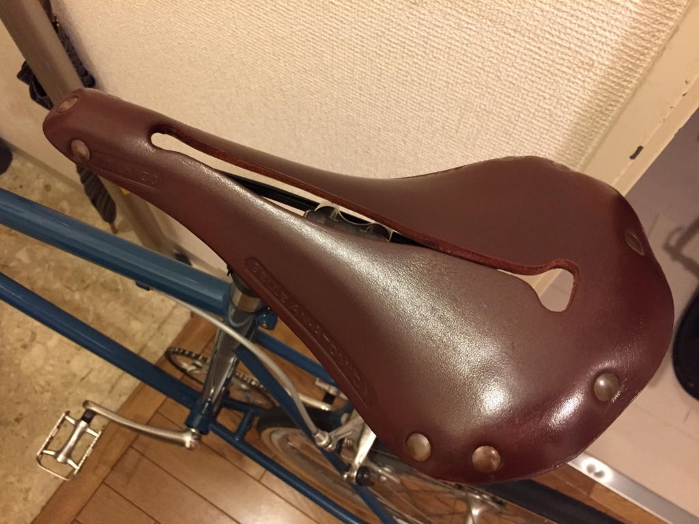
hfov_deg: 61.7
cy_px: 262
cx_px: 350
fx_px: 586
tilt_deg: -65.0
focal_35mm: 29
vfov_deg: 48.2
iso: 250
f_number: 2.2
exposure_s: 1/20
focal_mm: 4.15
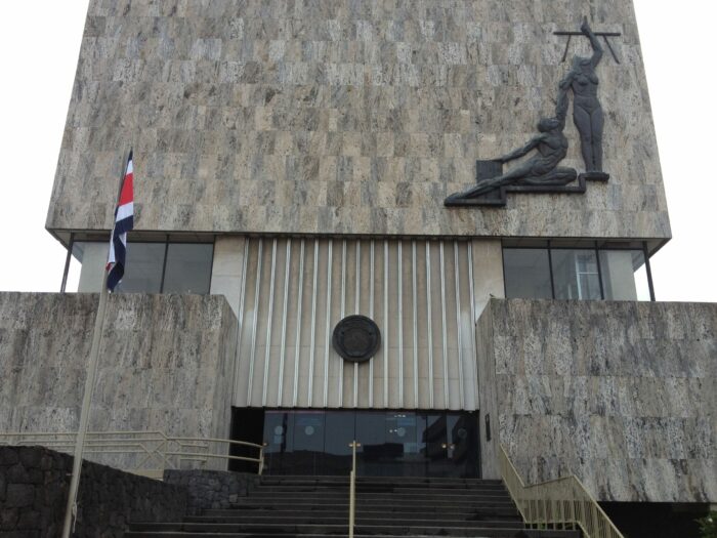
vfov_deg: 40.7
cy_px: 269
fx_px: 725
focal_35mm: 35
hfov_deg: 52.6
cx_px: 358
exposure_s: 1/123
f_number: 2.4
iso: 50
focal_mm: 4.28
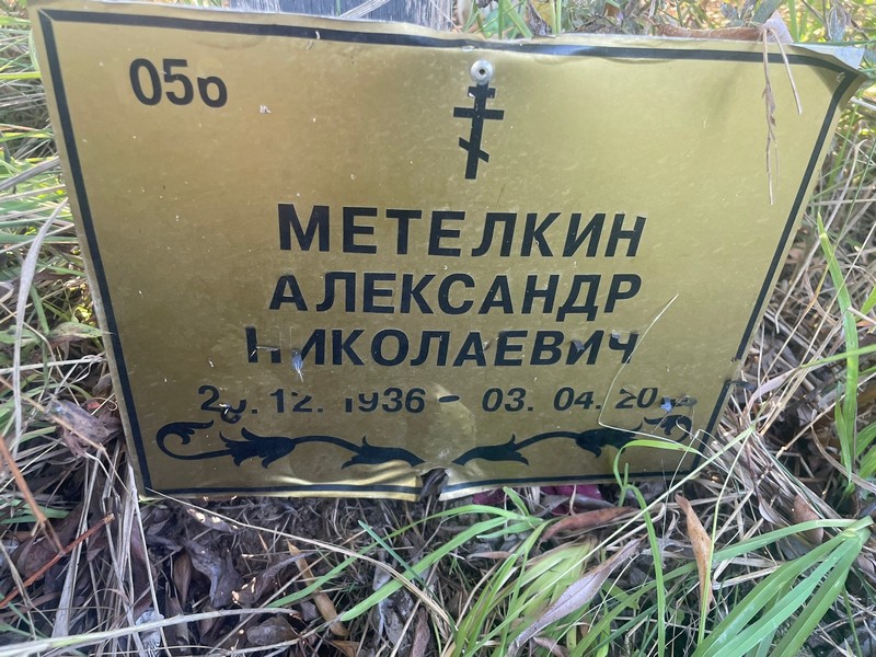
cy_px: 328
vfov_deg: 53.1
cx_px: 438
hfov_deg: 67.3
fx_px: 658
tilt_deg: -34.2
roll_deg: -2.4
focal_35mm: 26
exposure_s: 1/114
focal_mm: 4.2
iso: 125
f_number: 1.6
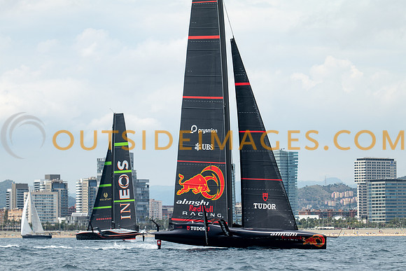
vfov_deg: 6.3
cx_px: 203
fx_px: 2454
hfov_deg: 9.5
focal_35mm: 218
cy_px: 144
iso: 100
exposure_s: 1/3200
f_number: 2.8
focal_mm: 200
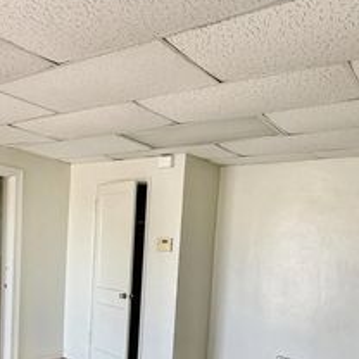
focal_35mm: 38
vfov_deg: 42.2
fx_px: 446
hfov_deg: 43.3
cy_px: 278
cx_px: 124
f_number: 2.2
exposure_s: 1/99
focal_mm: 2.22
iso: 100
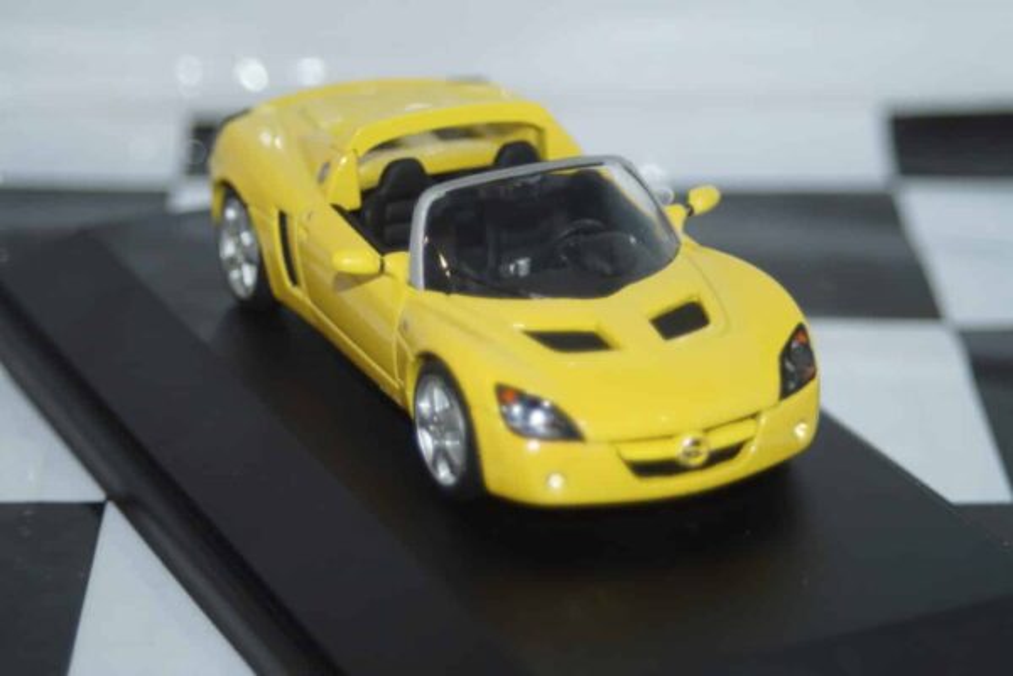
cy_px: 338
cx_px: 506
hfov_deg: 17.1
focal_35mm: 120
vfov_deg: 11.4
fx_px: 3376
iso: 200
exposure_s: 1/60
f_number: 5.6
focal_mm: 80
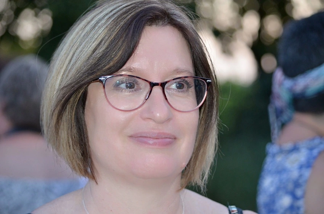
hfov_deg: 19.5
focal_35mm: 105
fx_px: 943
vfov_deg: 13.0
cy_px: 107
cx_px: 162
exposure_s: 1/30
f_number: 4.5
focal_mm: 70
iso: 800
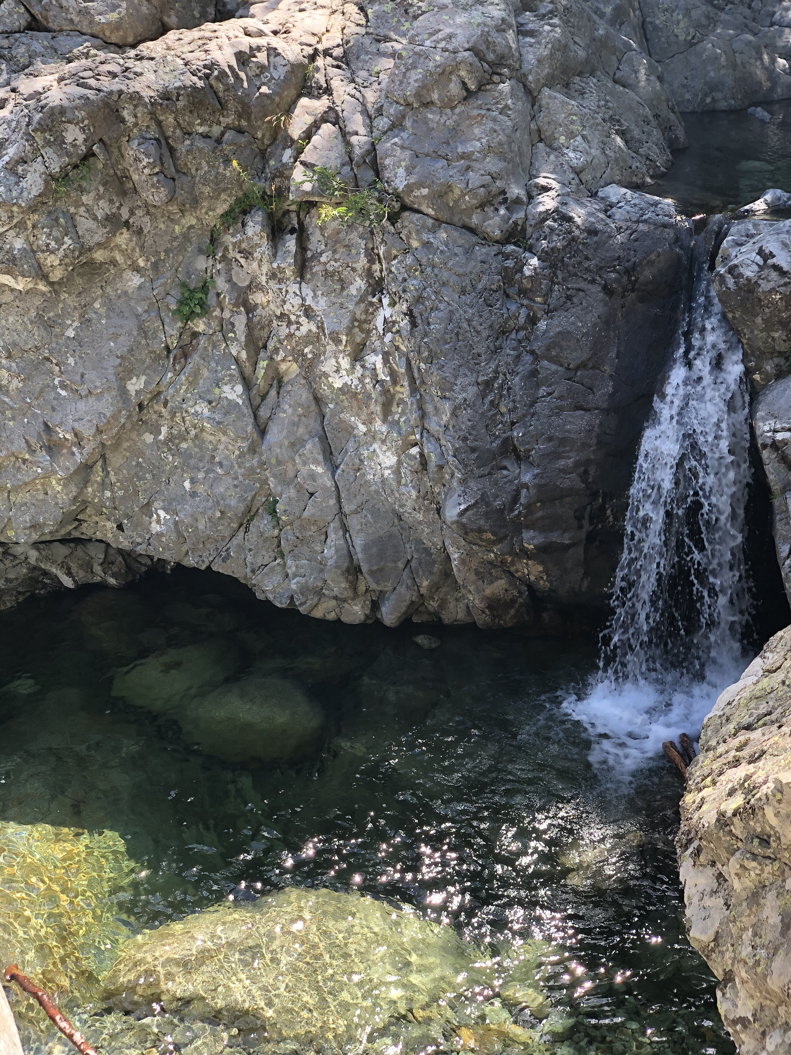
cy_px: 528
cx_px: 396
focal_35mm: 52
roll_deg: -0.7
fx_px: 1584
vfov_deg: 36.8
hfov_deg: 28.0
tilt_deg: -26.6
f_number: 2.4
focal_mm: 6
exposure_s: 1/120
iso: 20
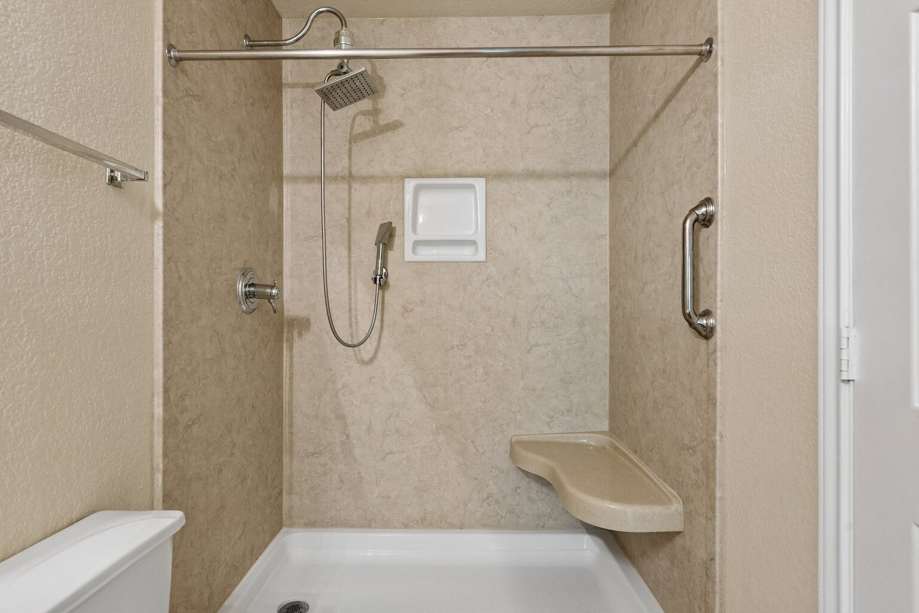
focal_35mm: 18
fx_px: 459
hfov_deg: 90.0
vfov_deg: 67.4
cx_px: 447
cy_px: 303
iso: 2000
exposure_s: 1/15
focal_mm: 17
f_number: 8
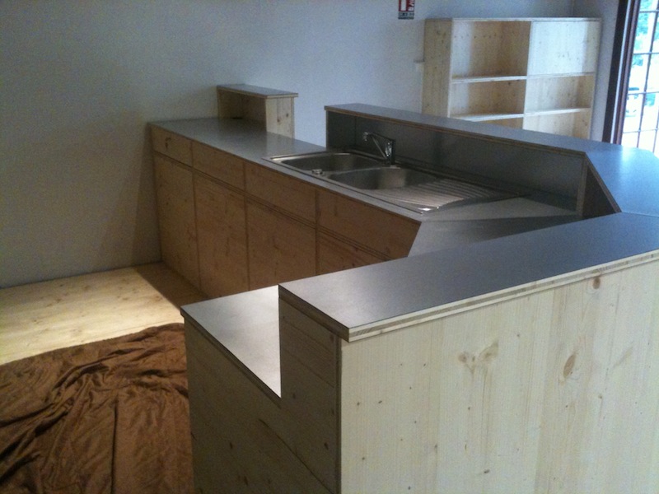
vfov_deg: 40.7
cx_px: 330
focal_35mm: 35
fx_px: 666
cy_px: 247
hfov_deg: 52.6
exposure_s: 1/15
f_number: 2.8
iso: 320
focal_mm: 3.85
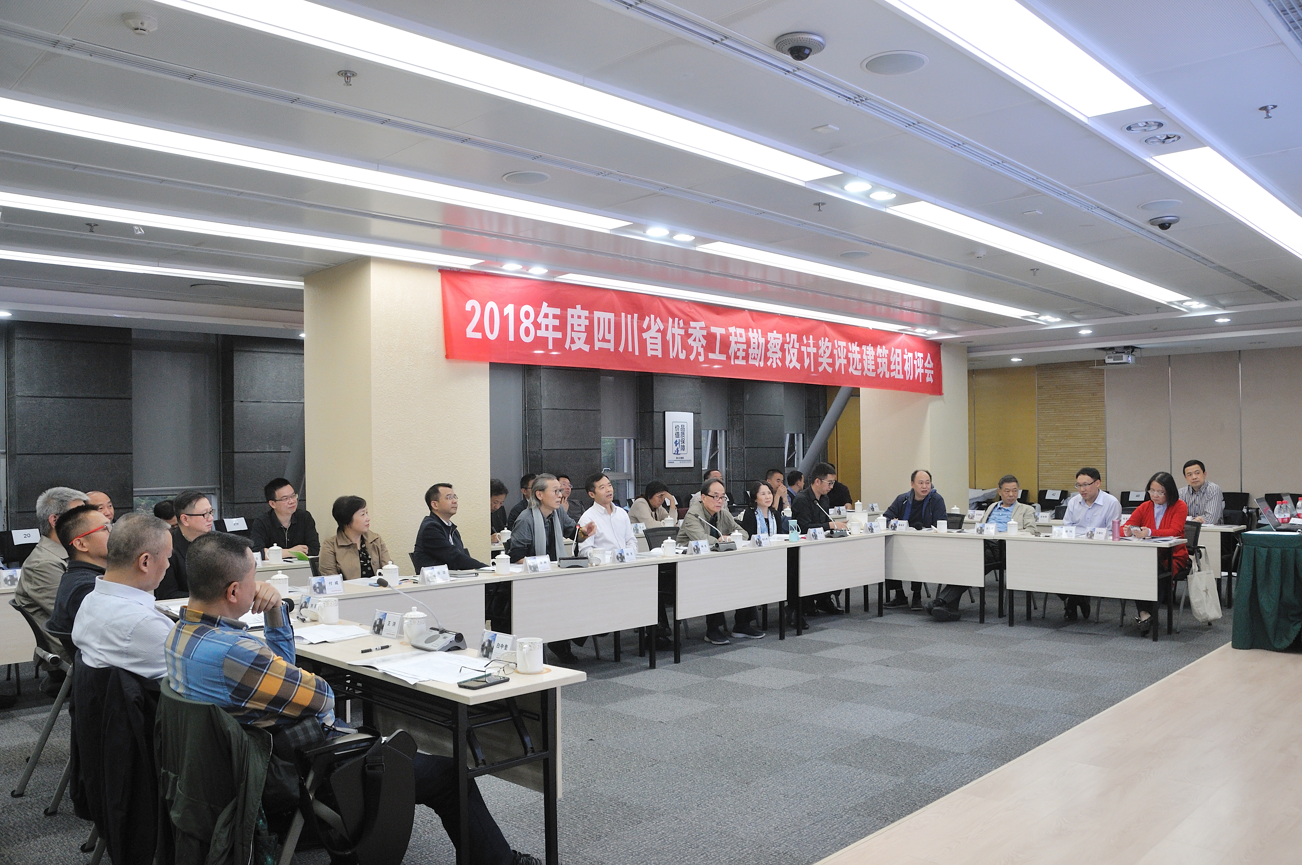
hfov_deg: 67.4
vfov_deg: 47.8
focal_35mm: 27
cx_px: 651
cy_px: 432
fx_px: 975
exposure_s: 1/50
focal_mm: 18
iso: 800
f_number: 5.6
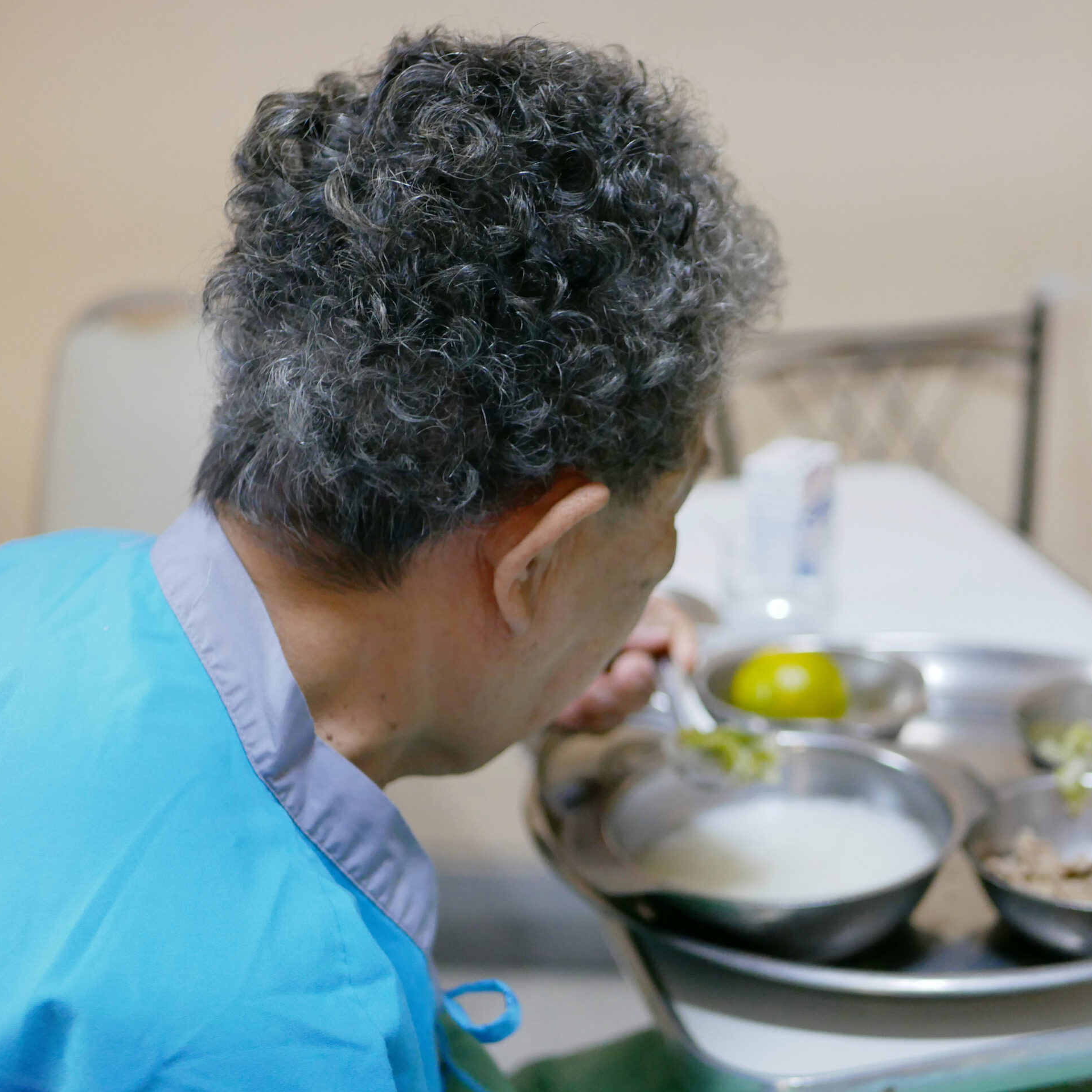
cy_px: 547
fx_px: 2106
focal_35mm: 59
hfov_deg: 29.0
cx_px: 672
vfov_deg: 29.1
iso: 1000
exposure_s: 1/125
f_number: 1.7
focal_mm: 25
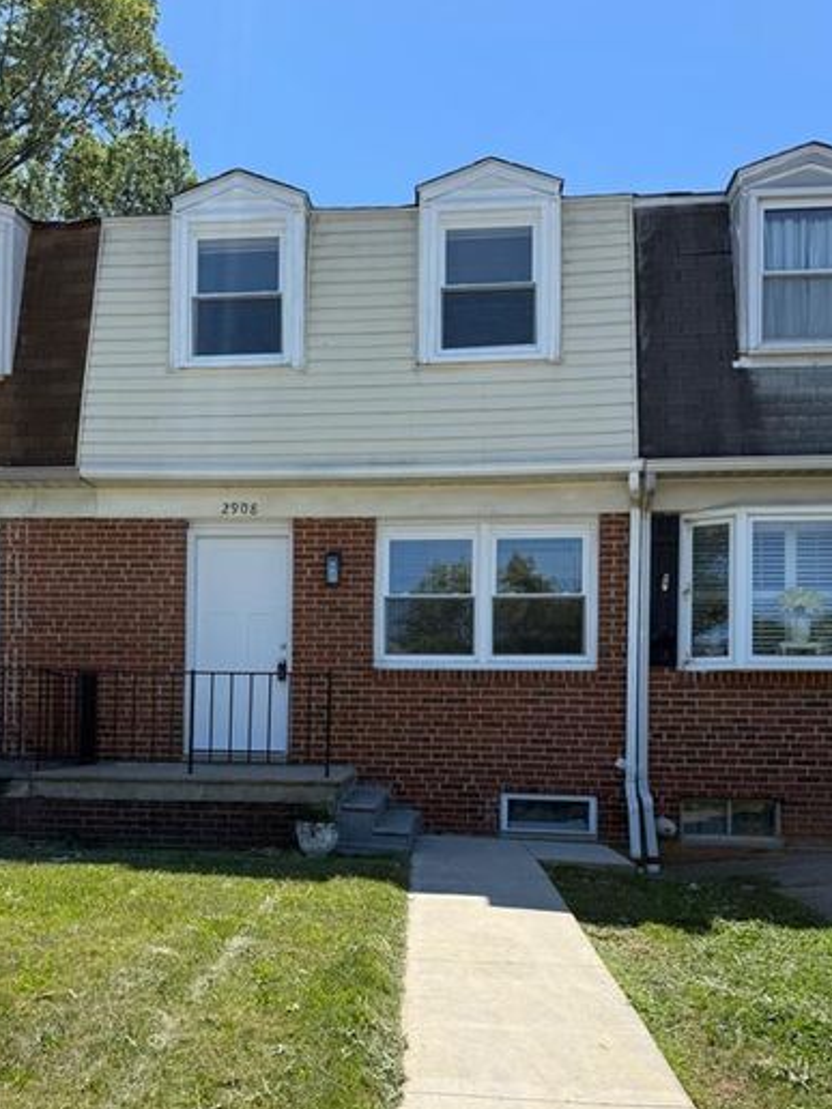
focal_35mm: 31
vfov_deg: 57.5
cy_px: 706
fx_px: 993
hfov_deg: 45.2
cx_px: 342
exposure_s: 1/3425
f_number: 1.78
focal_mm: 6.76
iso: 80
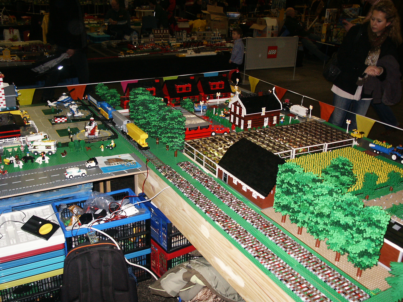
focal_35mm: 36
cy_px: 151
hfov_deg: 51.4
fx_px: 419
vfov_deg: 39.7
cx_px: 202
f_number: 3
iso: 200
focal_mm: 7.56
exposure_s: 1/45
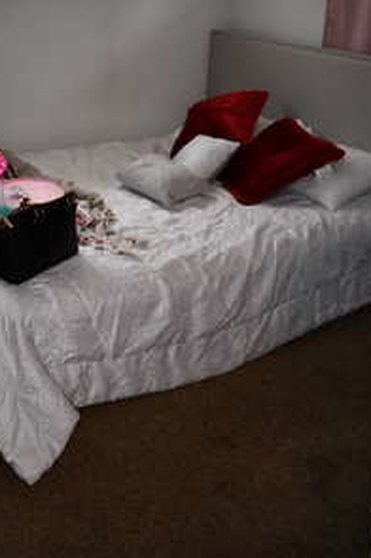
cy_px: 149
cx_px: 110
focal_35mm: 44
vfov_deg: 43.3
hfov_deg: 30.1
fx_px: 682
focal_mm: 18
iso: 400
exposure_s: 1/60
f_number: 3.5
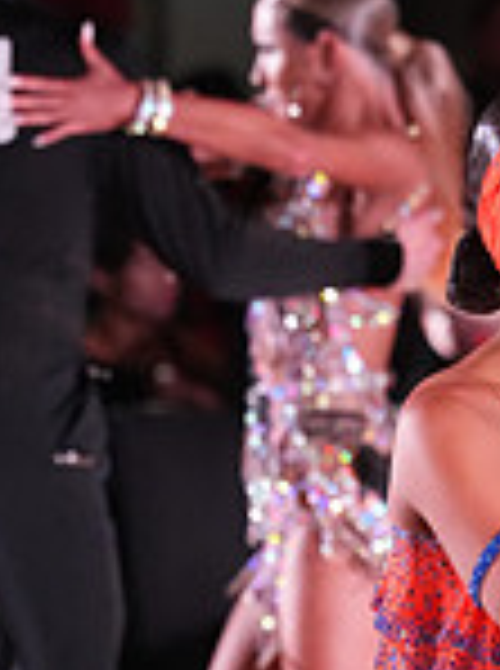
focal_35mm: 653
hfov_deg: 2.3
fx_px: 12631
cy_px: 1030
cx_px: 669
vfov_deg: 3.0
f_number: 5
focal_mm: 174
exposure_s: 1/200
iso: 4000
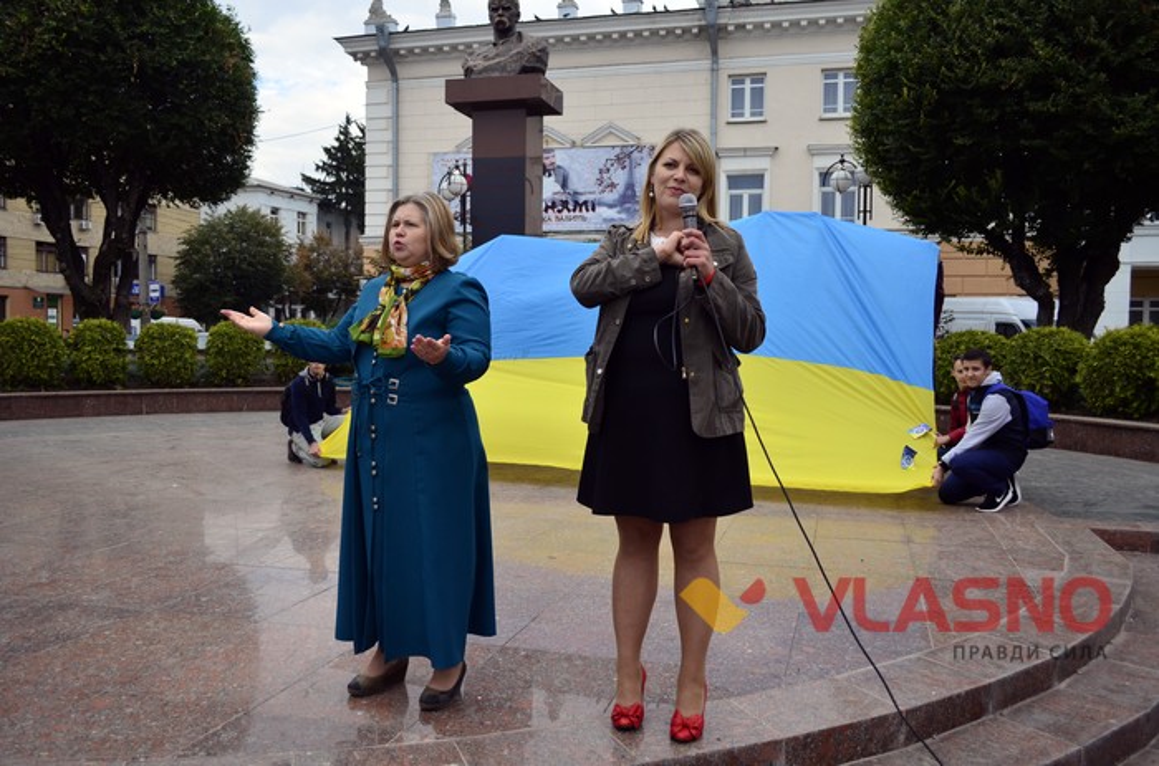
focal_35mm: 30
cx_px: 580
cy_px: 383
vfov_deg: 43.4
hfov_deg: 62.1
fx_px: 963
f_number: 3.8
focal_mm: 20
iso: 500
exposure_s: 1/2000
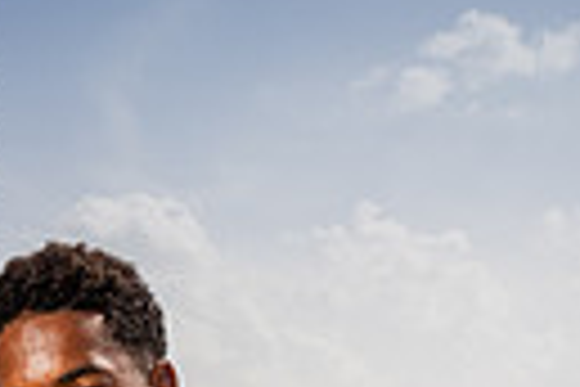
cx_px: 103
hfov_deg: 21.4
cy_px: 950
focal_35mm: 94
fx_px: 1514
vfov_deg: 11.7
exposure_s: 1/250
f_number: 8
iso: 100
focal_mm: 27
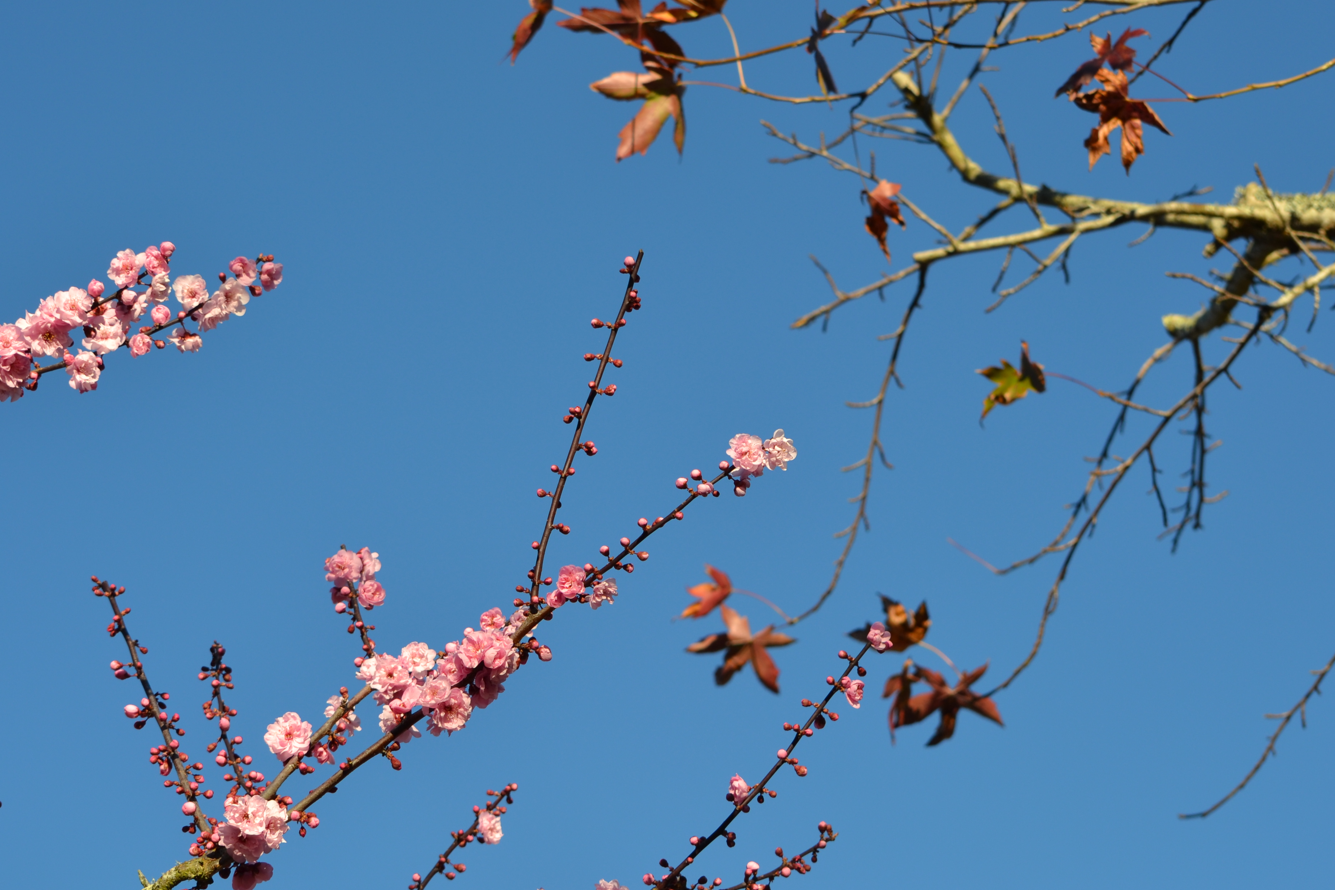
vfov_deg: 13.3
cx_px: 600
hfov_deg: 19.9
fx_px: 3806
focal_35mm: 103
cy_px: 415
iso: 100
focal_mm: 55
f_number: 8
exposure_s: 1/250
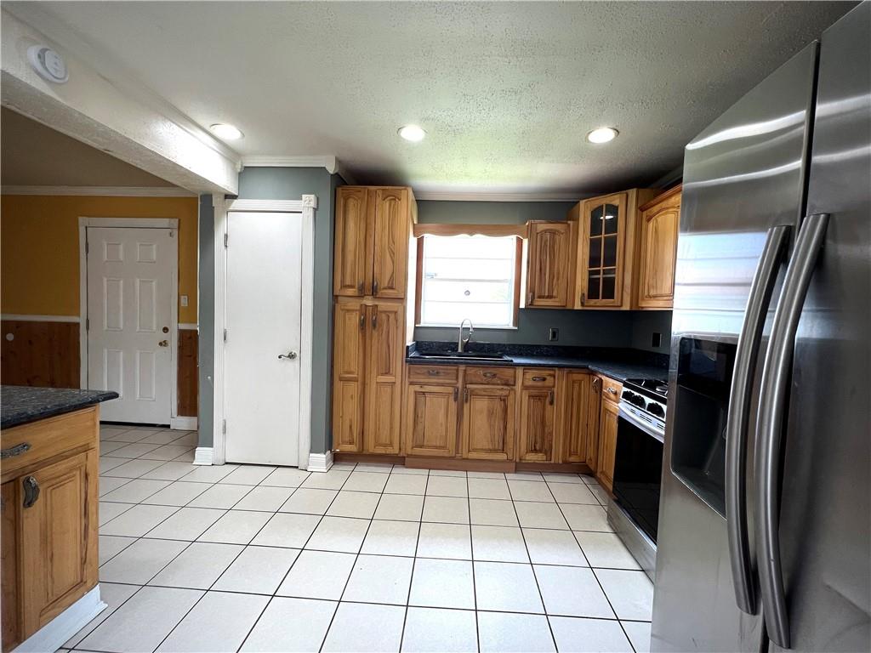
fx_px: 327
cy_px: 326
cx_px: 436
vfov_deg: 89.9
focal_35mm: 13
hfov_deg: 106.2
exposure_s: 1/120
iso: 80
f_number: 1.8
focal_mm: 1.57
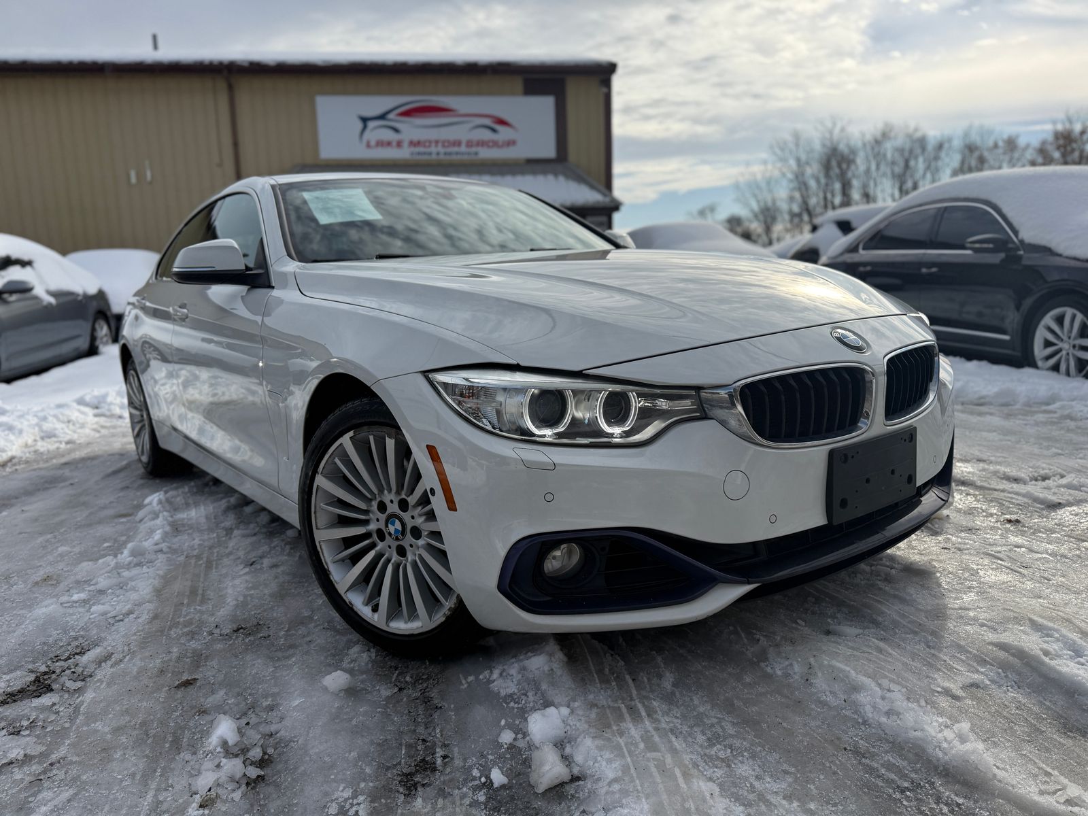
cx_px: 544
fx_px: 754
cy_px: 408
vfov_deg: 56.8
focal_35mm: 24
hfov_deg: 71.6
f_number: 1.78
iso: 125
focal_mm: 6.76
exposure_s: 1/9091
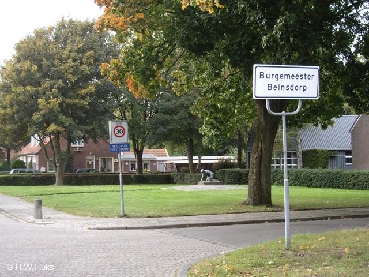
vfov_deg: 37.7
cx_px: 184
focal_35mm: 38
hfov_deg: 49.0
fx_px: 405
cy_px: 138
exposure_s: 1/160
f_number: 2.8
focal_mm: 7.9
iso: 100
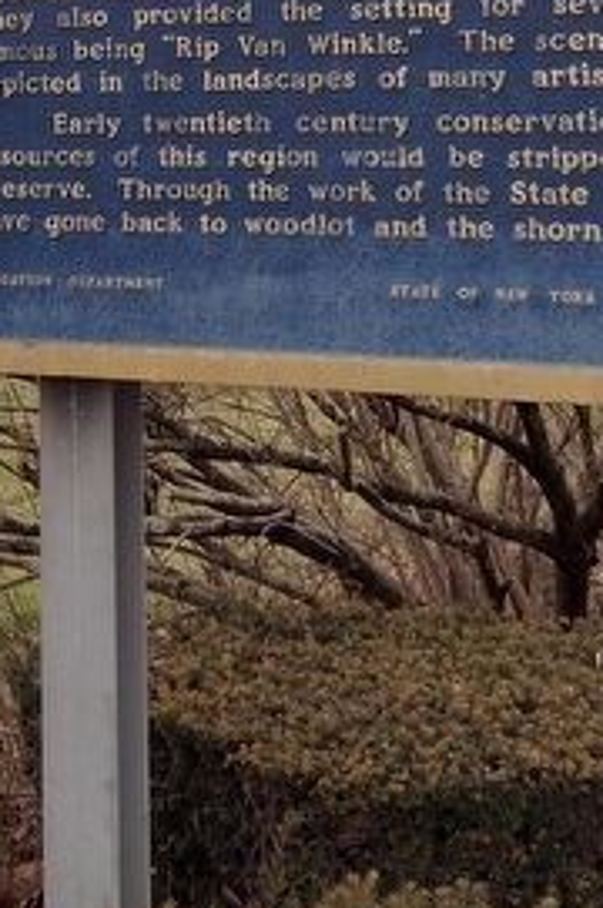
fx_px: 2091
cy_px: -77
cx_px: 174
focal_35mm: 83
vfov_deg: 23.1
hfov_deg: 16.4
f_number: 1.7
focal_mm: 4.71
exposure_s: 1/1166
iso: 100
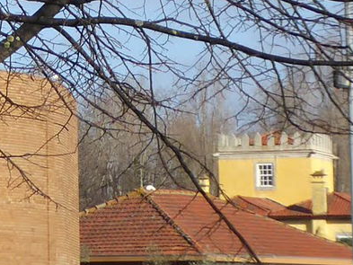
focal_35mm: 293
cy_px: -128
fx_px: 2989
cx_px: -247
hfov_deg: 6.6
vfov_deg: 5.0
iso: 80
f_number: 4.2
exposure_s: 1/500
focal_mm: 10.3
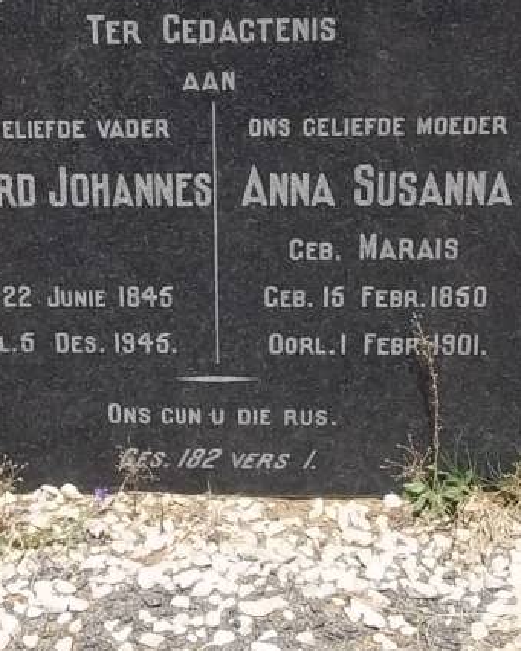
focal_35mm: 88
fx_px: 1696
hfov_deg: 17.3
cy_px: 199
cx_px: 99
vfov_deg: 21.6
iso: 80
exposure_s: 1/500
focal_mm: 5.7
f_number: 5.5
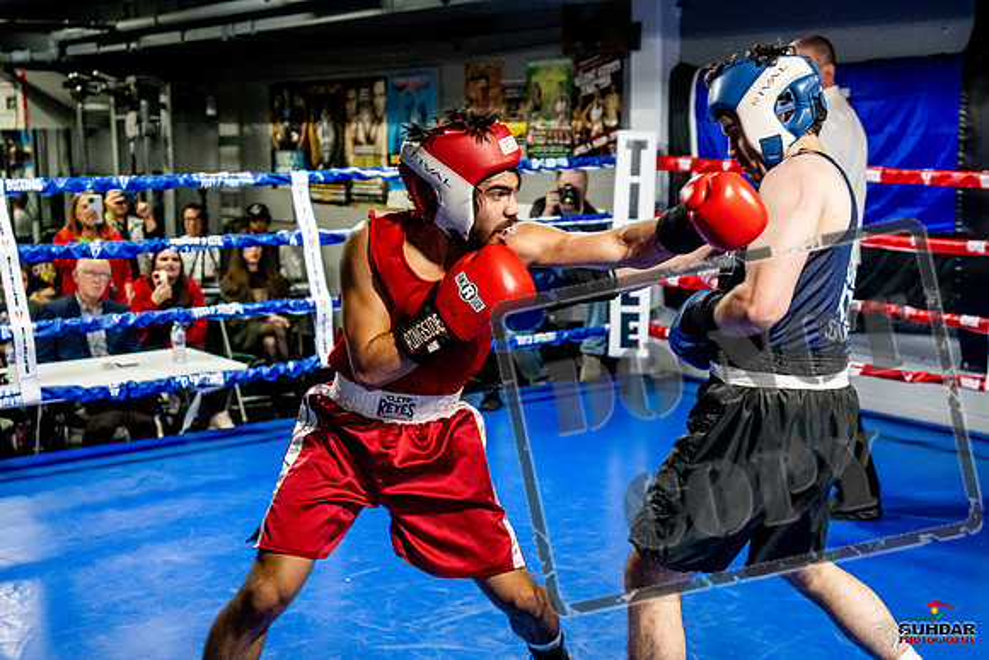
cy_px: 330
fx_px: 1429
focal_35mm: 52
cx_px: 494
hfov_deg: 38.2
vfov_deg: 26.0
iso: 5000
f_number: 2.8
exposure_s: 1/800
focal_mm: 35
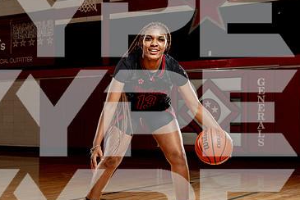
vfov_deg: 19.8
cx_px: 88
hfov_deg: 28.9
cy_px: 114
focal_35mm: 69
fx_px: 575
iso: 640
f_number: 5.6
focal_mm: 43
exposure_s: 1/250
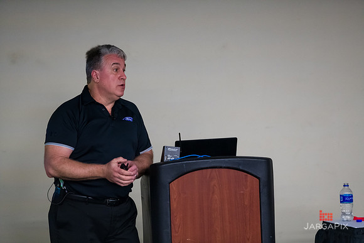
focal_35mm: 175
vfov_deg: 7.9
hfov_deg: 11.7
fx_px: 1770
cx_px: 182
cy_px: 122
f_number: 3.2
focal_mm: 175
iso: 3200
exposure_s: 1/200
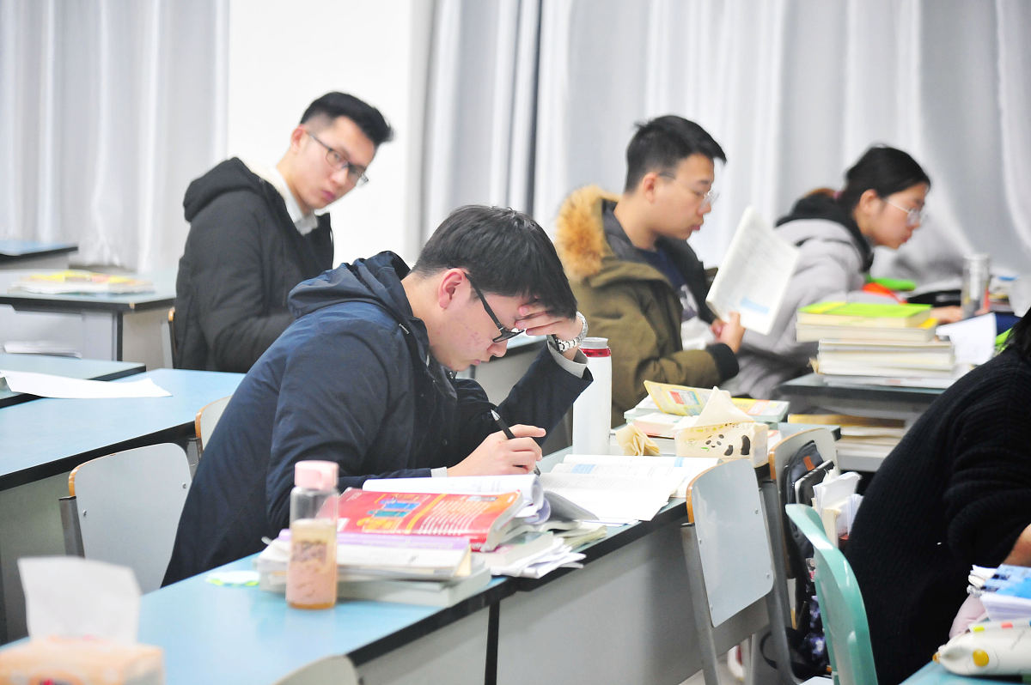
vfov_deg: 11.4
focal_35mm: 120
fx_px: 3434
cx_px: 516
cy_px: 342
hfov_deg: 17.1
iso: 2000
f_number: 4.5
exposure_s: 1/60
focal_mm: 120
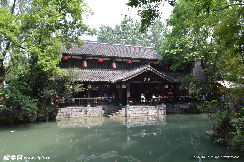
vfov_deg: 47.9
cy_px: 81
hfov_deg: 67.4
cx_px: 122
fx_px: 183
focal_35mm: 27
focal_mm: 18
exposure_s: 1/125
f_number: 5.6
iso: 125
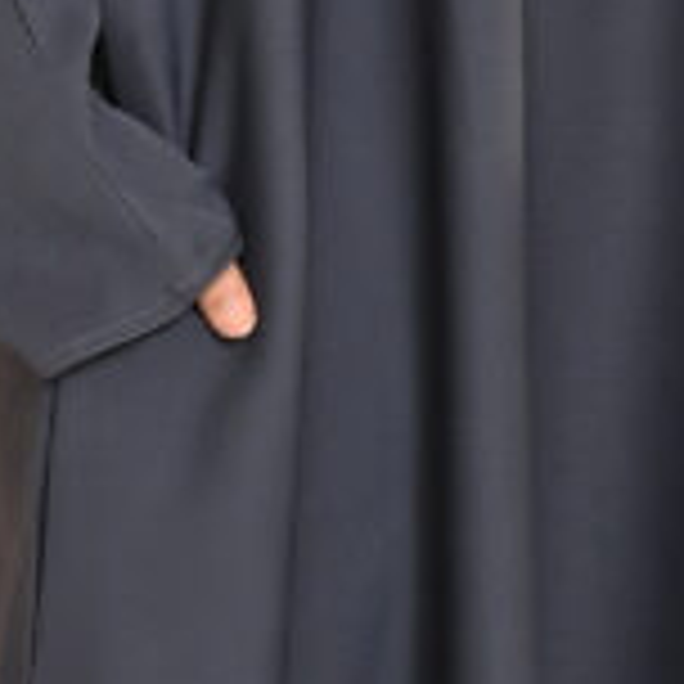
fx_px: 6550
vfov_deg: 6.0
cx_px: 256
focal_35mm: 293
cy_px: 225
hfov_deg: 6.0
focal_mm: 50
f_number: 5.6
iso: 400
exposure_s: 1/160
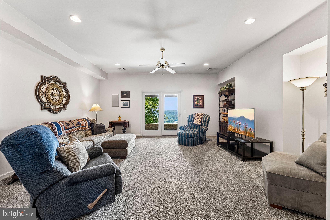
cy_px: 110
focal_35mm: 15
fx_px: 135
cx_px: 165
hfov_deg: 101.5
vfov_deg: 78.4
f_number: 8
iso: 500
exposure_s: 1/20
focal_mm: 14.7
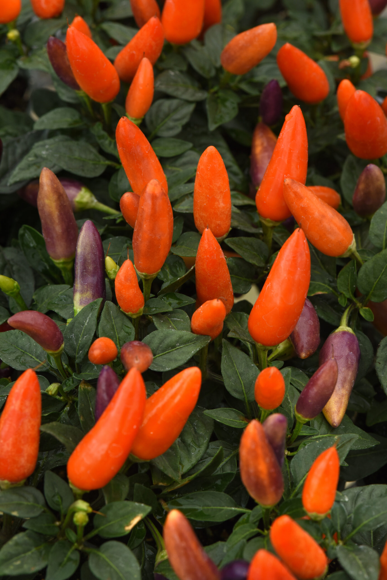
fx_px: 1692
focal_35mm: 105
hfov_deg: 13.0
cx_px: 194
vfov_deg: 19.5
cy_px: 290
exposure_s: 1/60
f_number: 16
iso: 400
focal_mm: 105
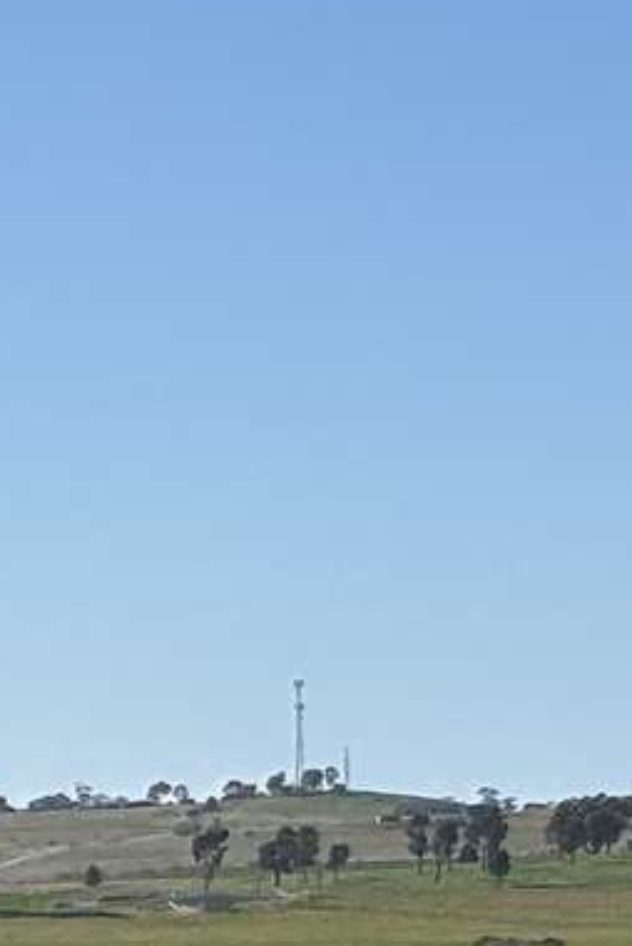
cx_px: -468
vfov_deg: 7.5
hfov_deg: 5.0
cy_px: 958
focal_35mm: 273
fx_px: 7175
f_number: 1.6
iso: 40
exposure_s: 1/4082
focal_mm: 5.96
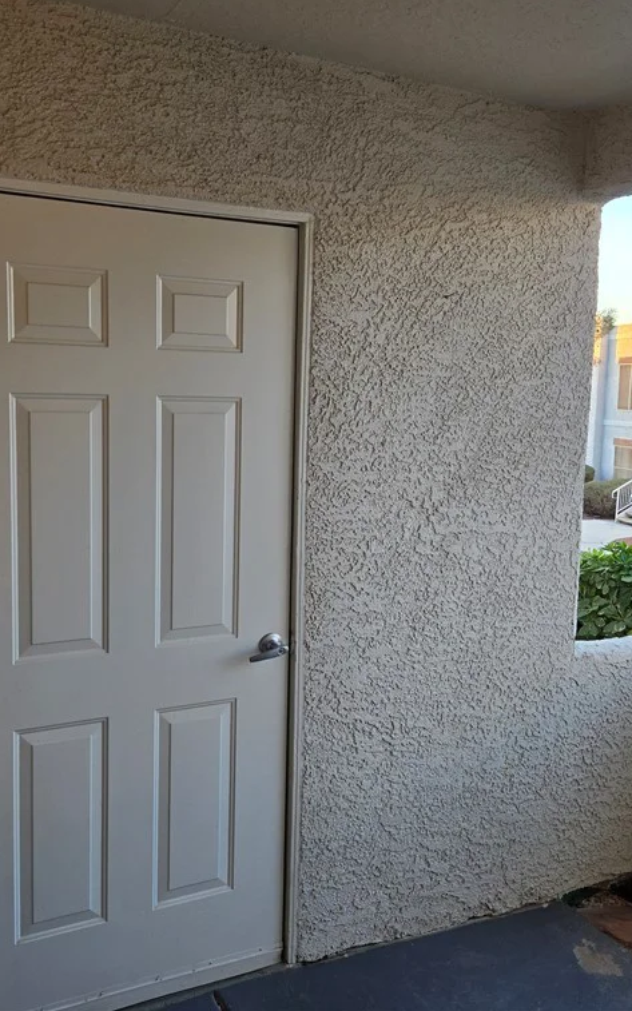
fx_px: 910
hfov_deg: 38.2
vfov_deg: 58.1
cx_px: 273
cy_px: 499
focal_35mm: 33
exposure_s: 1/120
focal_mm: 5.4
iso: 64
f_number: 1.8
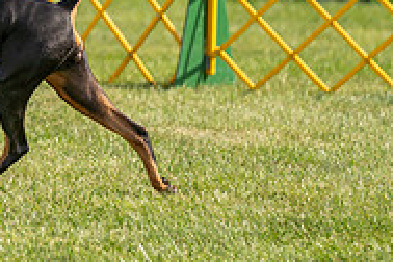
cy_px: -72
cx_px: -89
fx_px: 5905
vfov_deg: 2.5
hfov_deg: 3.8
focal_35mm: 541
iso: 200
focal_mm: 176
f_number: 3.5
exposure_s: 1/1600
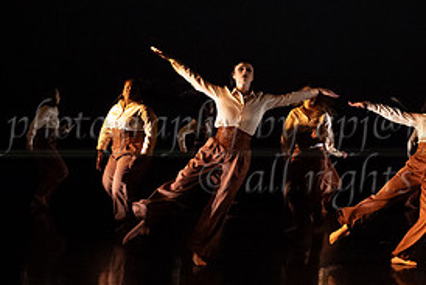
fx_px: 923
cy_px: 150
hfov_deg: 24.6
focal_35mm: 78
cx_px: 445
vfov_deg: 17.5
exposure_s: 1/400
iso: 4000
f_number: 4
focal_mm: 28
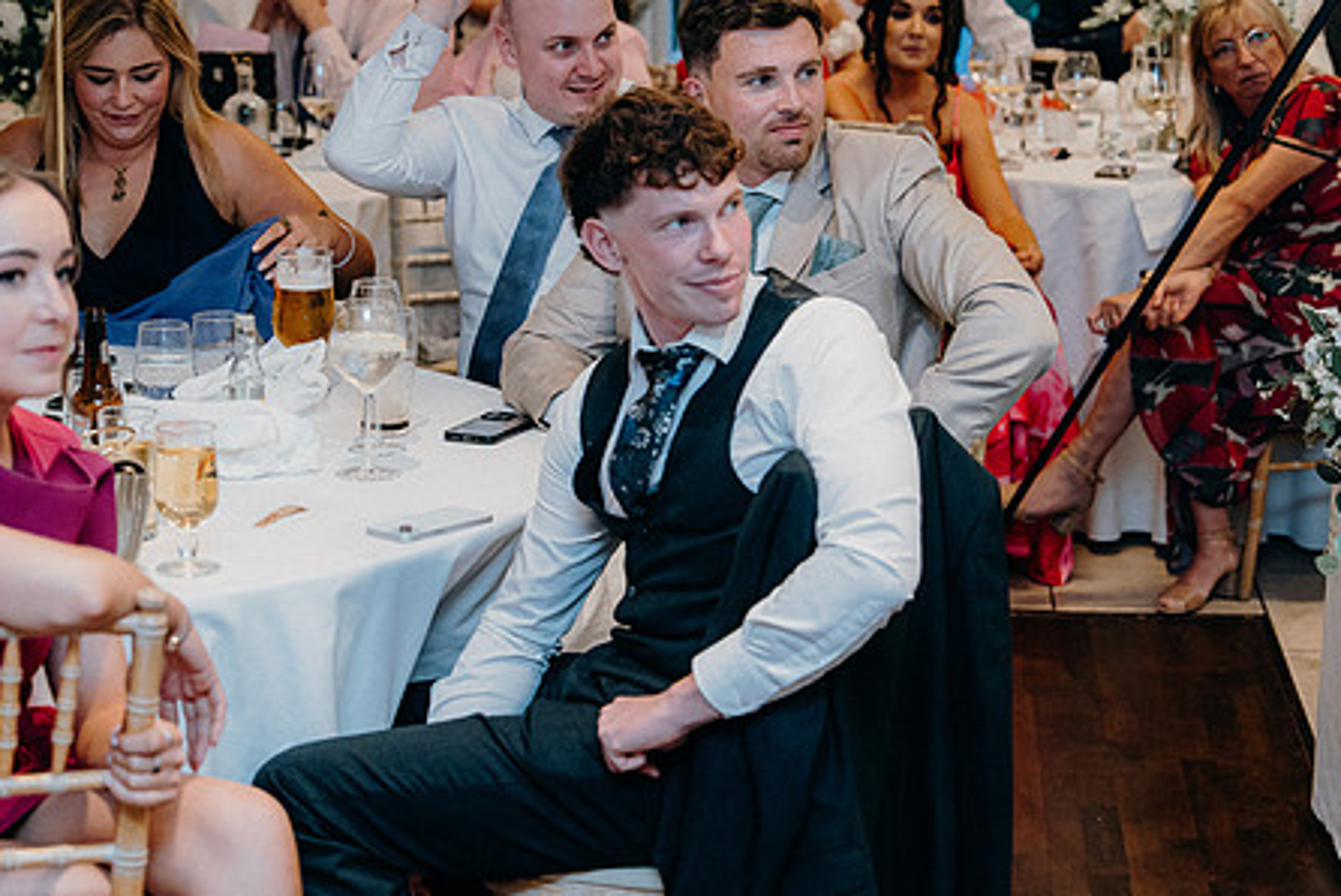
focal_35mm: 91
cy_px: 465
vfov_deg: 15.0
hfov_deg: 22.4
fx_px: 3392
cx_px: 695
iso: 2500
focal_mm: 70
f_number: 3.5
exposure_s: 1/160
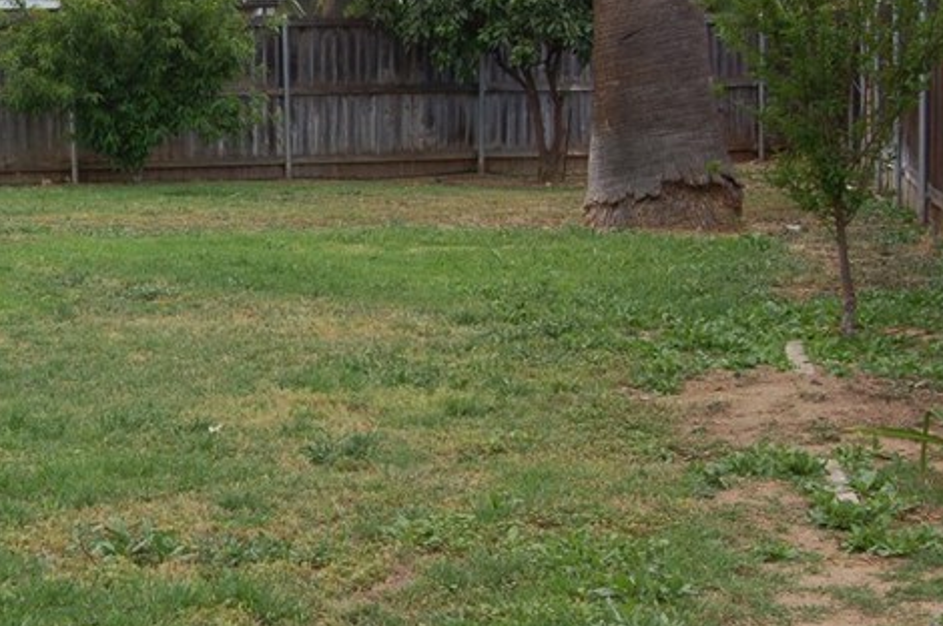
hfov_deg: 23.1
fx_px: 2223
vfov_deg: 15.9
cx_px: 30
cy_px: 130
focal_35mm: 85
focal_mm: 26
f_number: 8
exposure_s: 1/250
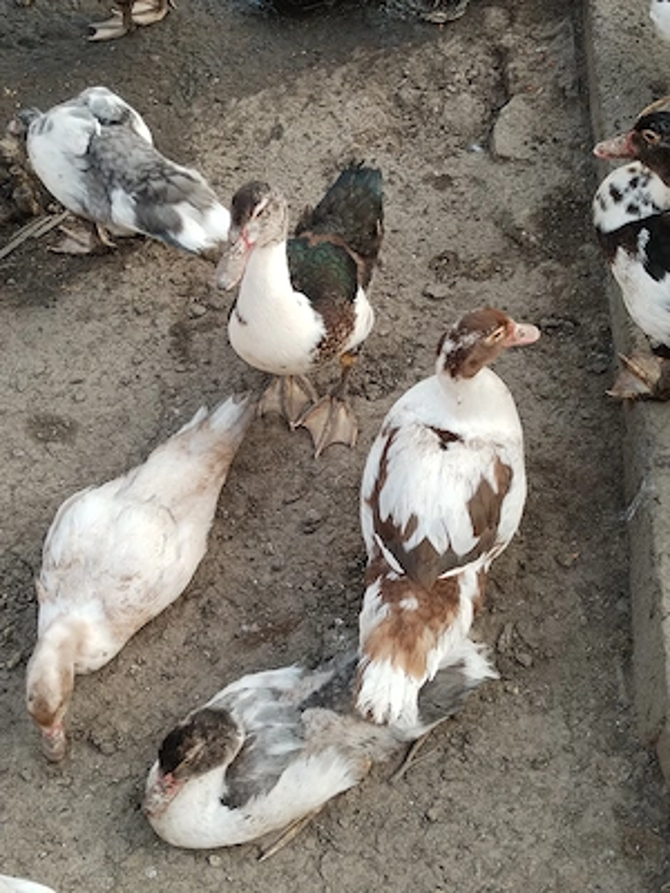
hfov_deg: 31.5
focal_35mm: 46
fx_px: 1187
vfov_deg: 41.2
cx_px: 335
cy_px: 446
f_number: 1.8
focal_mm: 4.75
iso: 114
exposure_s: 1/100
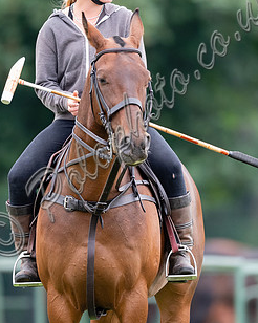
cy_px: 73
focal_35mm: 1223
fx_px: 11685
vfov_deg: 1.6
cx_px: 99
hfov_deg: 1.3
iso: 1250
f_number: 4
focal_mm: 500
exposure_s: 1/500
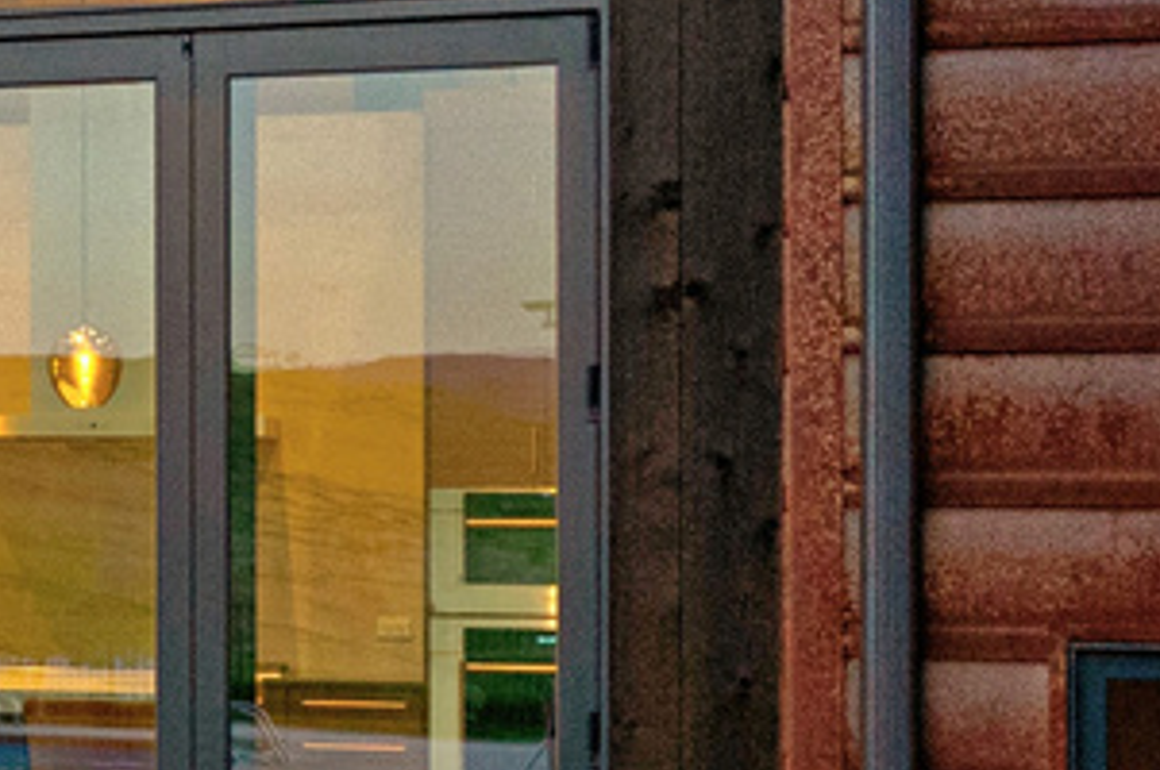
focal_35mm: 109
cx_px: -1114
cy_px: 568
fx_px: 3508
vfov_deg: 12.5
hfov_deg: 15.3
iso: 1250
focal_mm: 16
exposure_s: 1/50
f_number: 9
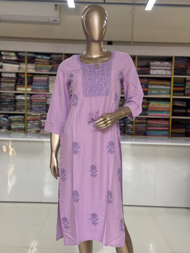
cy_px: 126
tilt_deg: -2.5
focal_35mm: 48
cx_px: 95
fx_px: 351
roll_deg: -2.3
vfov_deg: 39.7
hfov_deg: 30.3
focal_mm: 6.76
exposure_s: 1/100
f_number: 1.78
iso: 80
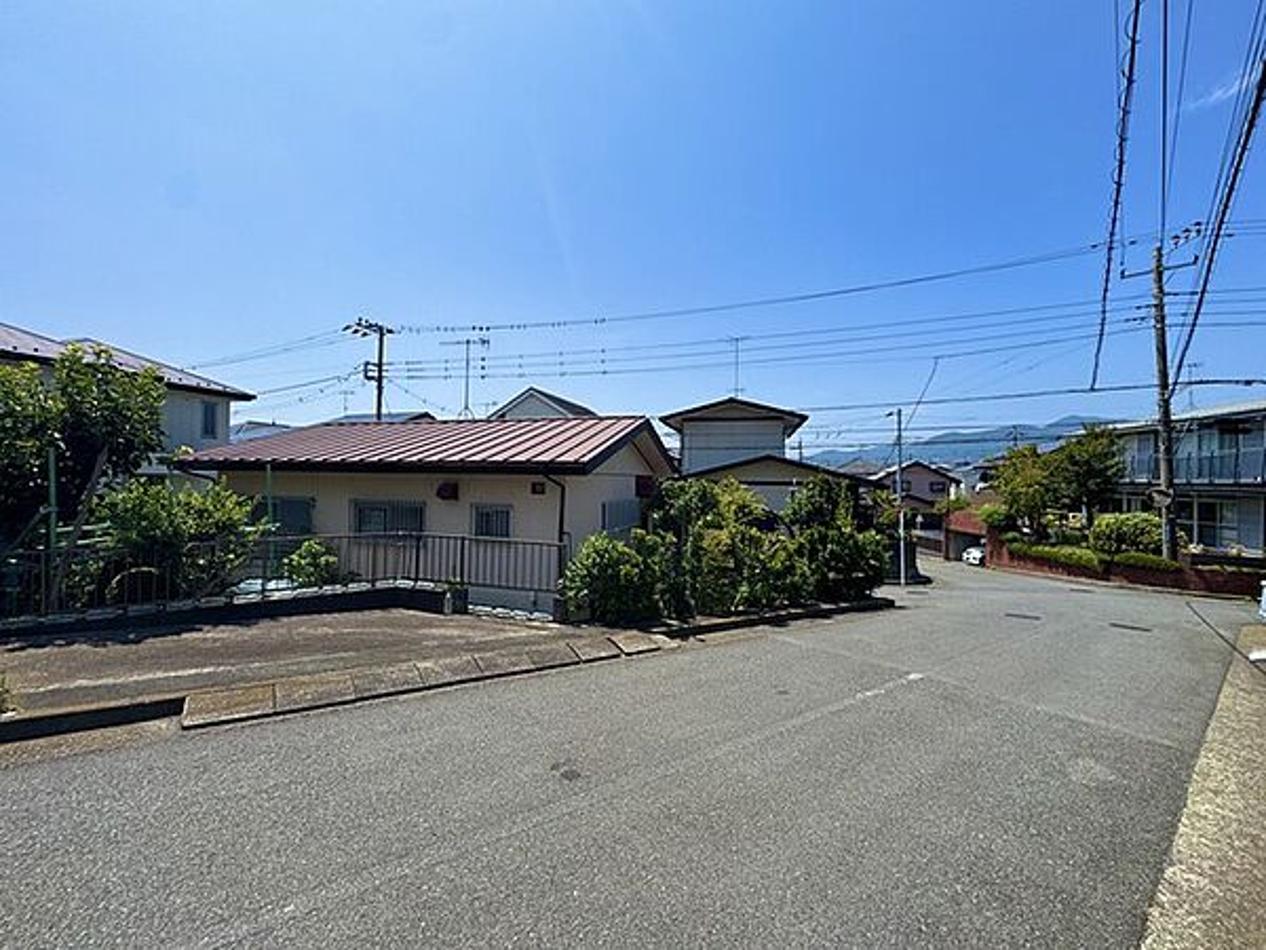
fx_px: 512
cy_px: 475
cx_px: 633
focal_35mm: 14
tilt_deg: +0.2
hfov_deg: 102.1
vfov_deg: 85.7
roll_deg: -0.3
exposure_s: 1/1927
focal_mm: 2.22
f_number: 2.2
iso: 50
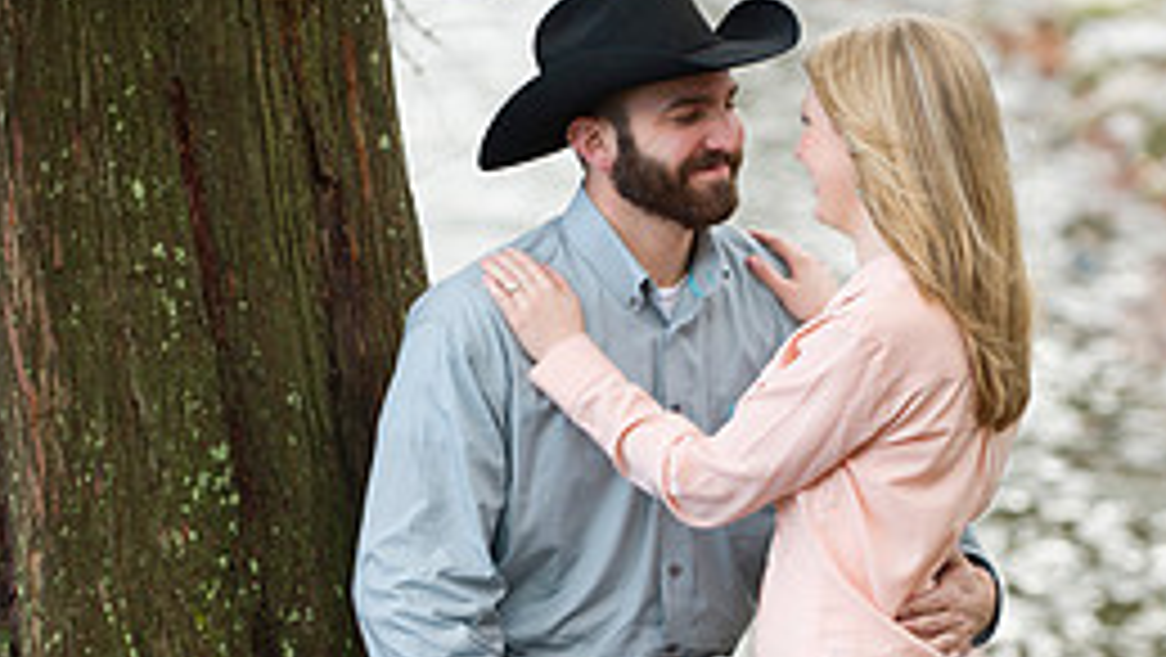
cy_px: 662
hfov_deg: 8.8
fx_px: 7579
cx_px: 610
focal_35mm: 245
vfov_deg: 5.0
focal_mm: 135
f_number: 2.8
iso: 250
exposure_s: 1/160
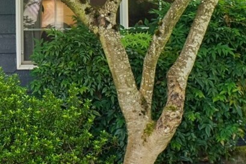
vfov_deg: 10.0
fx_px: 935
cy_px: 27
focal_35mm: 137
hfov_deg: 13.9
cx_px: -144
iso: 400
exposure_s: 1/30
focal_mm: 33
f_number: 8
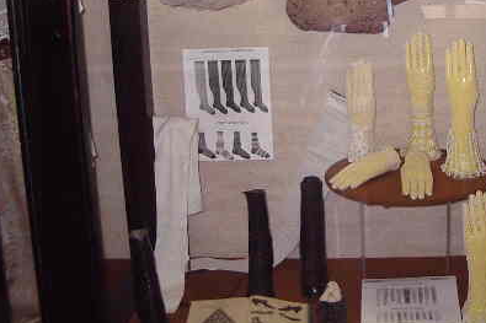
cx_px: 327
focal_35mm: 64
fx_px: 864
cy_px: 34
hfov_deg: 31.2
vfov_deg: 20.8
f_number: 2.6
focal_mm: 5.8
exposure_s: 1/60
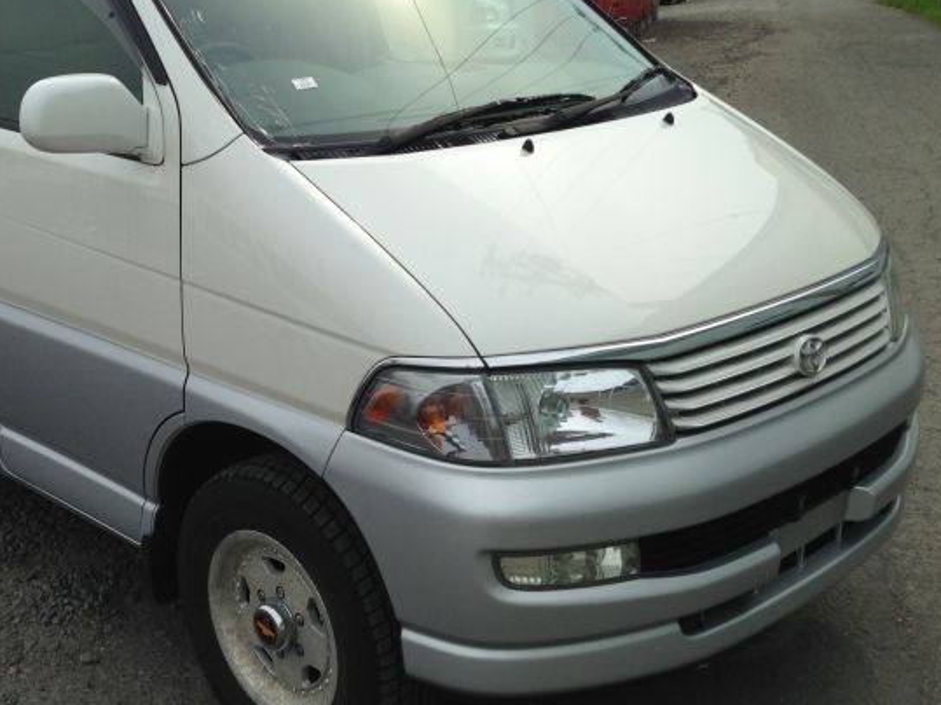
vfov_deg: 29.6
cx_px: 278
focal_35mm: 49
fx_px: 1332
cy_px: 293
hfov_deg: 38.3
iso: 50
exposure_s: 1/1550
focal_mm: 4.12
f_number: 2.4
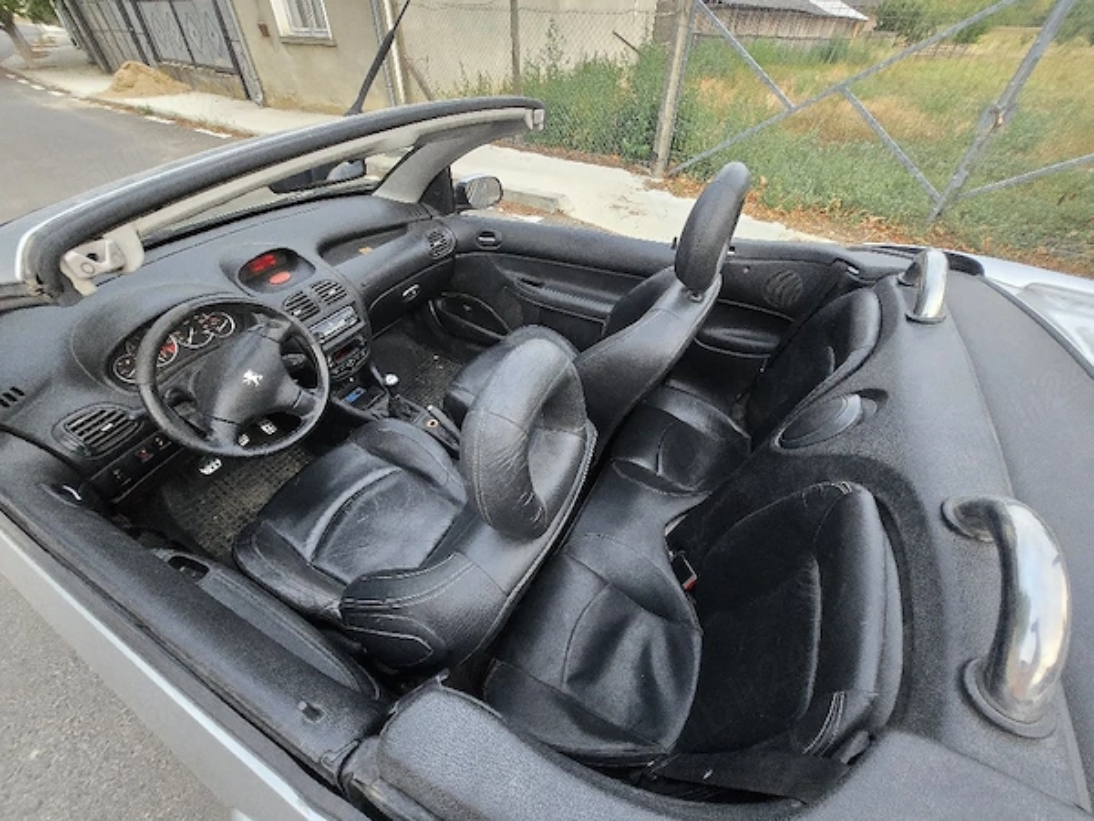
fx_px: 411
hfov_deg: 106.2
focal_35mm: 13
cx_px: 547
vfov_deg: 89.9
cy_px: 410
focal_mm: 1.7
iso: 320
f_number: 2.2
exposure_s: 1/50.3
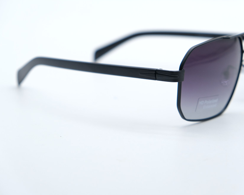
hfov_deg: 21.3
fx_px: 650
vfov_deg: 17.1
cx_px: 134
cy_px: 98
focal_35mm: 90
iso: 640
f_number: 4
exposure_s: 1/1000
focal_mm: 52.7
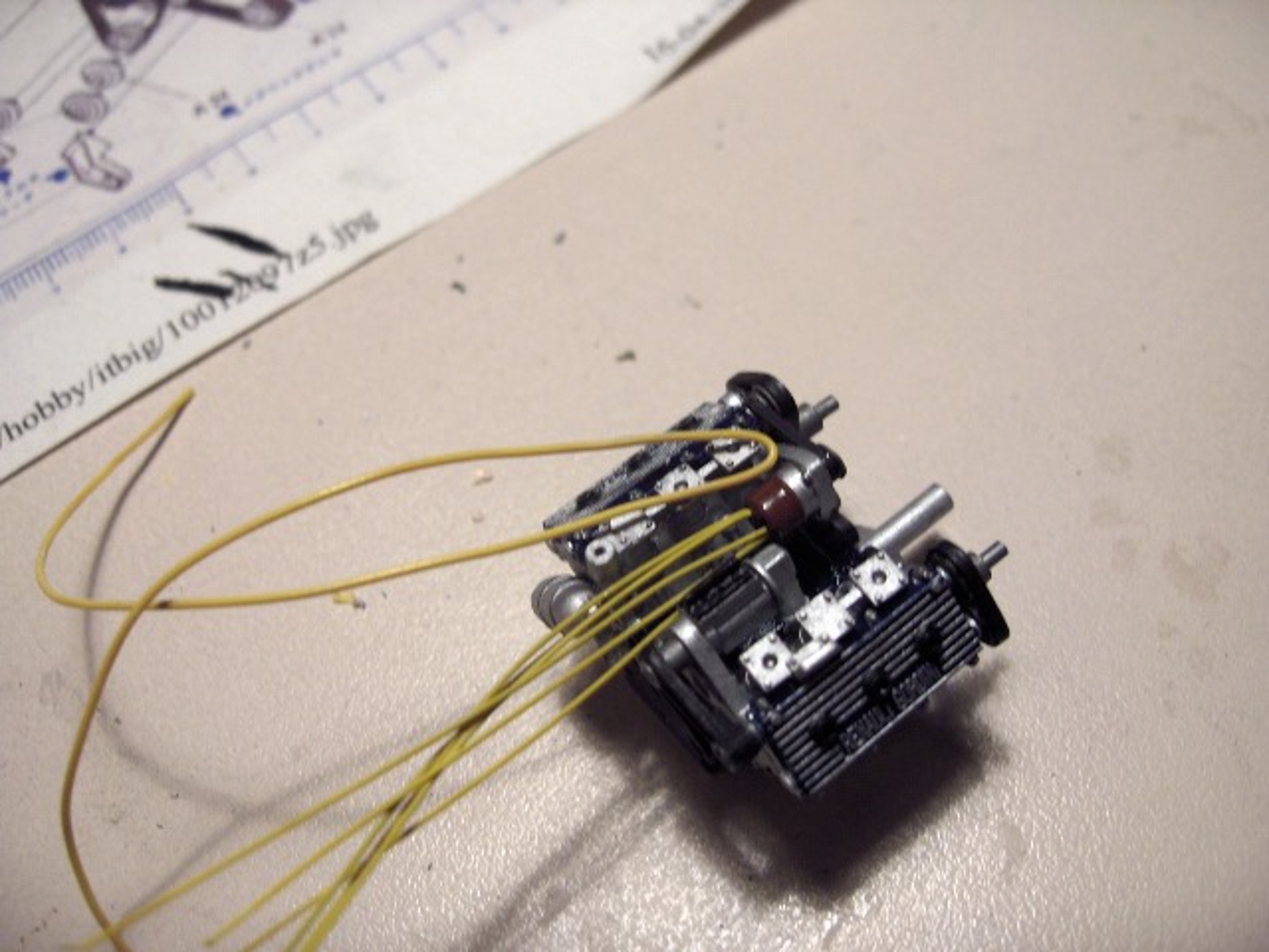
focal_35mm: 39
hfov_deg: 47.9
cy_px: 476
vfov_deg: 36.8
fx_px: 1430
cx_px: 634
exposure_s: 1/68.8
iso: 100
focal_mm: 8
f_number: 2.8
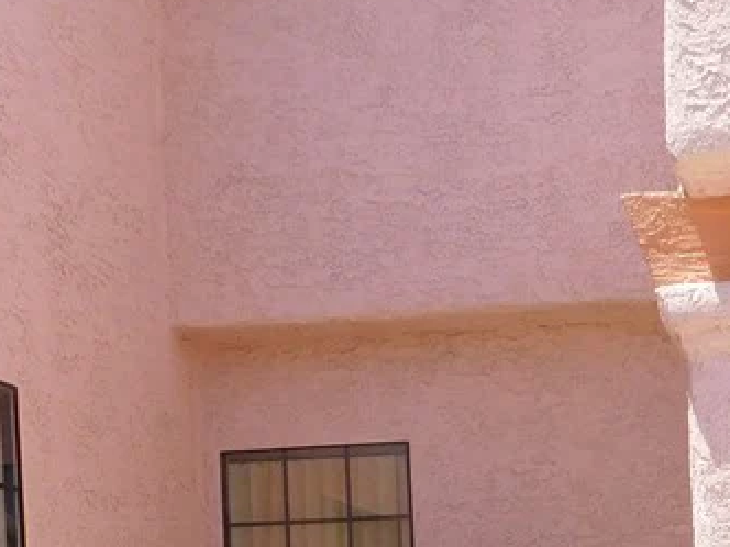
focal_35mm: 71
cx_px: 710
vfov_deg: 18.8
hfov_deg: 26.1
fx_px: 1497
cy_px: 758
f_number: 3
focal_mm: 4
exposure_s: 1/1250
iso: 125
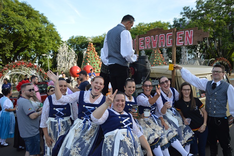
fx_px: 341
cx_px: 117
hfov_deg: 37.9
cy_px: 78
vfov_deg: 25.7
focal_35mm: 52
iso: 100
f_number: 5.6
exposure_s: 1/125
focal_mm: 35
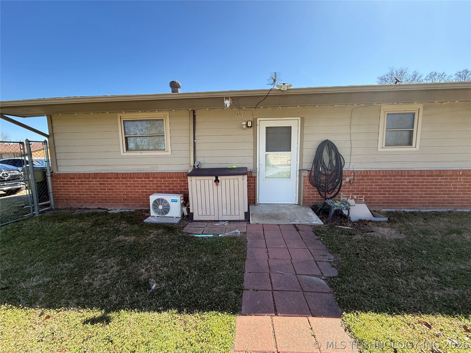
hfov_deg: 102.1
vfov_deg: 85.7
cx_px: 236
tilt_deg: -7.1
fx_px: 190
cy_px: 176
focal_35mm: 14
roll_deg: +0.6
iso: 50
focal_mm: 2.22
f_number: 2.2
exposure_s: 1/359
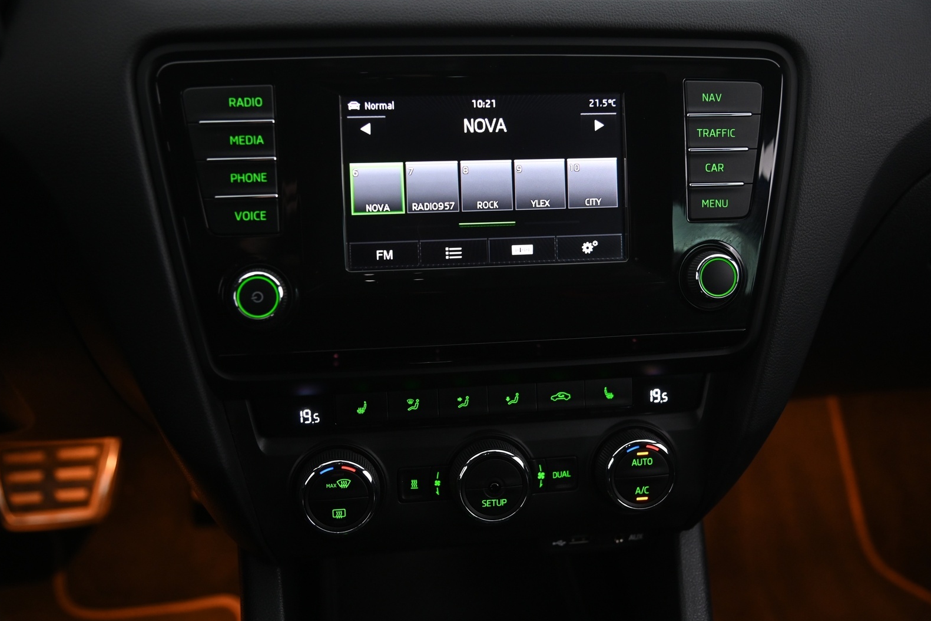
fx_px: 1009
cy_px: 310
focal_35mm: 39
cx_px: 460
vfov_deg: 34.2
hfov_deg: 49.6
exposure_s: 1/15
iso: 2000
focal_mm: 38
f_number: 4
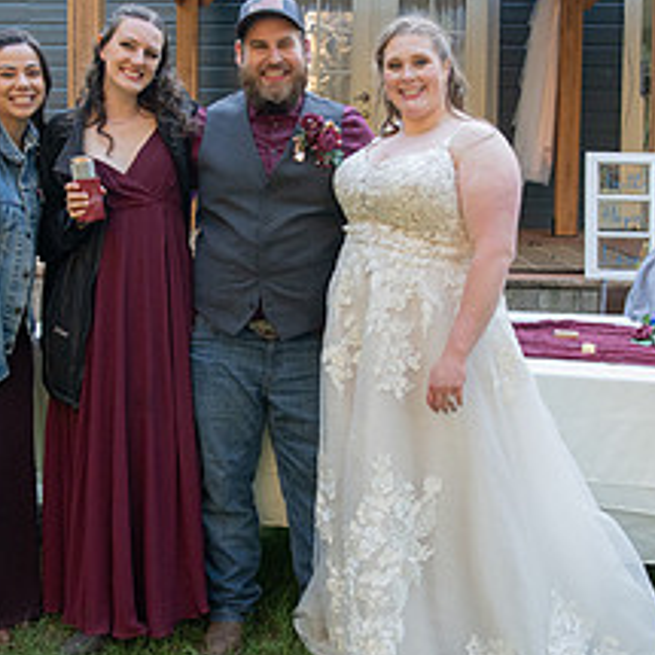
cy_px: 288
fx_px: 1177
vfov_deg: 31.1
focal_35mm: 55
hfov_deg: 31.1
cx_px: 289
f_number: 4
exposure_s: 1/320
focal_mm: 24
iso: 1250
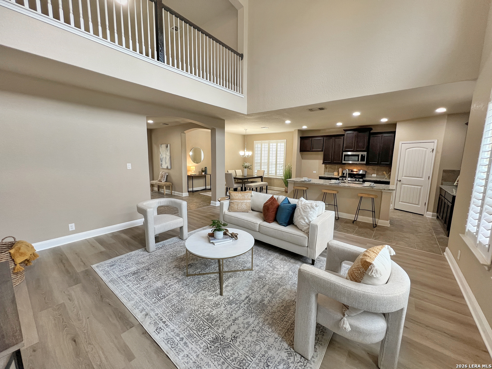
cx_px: 246
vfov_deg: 89.9
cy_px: 184
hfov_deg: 106.2
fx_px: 185
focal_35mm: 13
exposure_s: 1/60
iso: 125
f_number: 1.8
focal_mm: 1.57
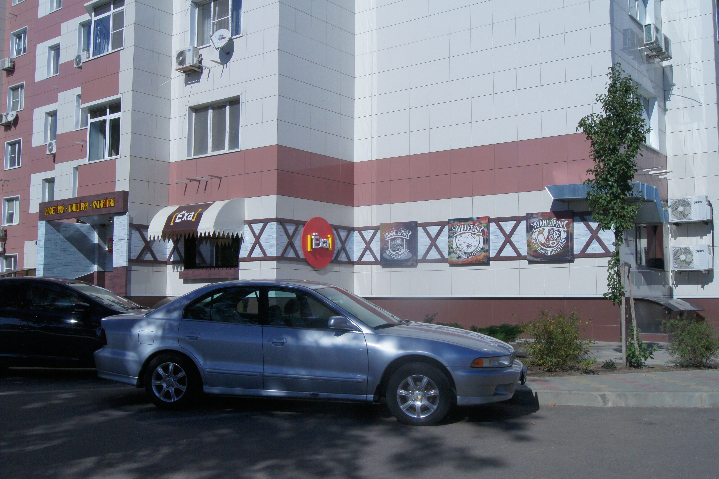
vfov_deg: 34.2
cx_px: 360
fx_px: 778
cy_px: 240
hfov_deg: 49.6
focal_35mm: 39
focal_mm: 26
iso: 800
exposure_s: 1/2000
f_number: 16
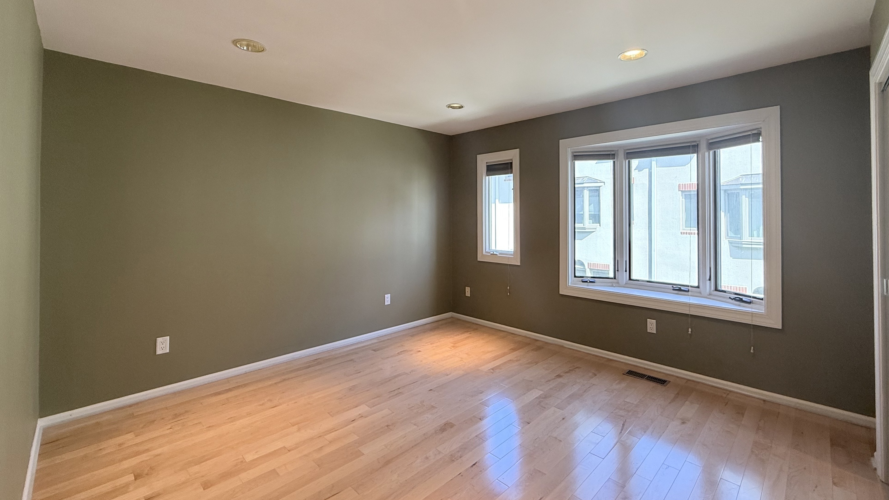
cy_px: 212
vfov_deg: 66.7
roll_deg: +0.8
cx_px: 466
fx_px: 377
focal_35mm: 16
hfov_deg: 99.3
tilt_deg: +1.0
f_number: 2.2
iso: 160
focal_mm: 2.22
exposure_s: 1/120
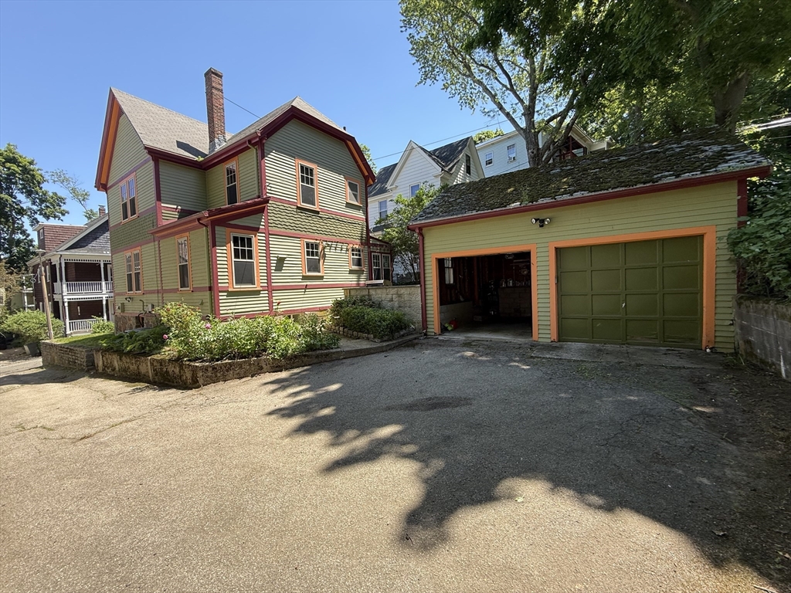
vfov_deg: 85.7
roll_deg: +2.2
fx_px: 320
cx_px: 396
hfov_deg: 102.1
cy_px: 296
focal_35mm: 14
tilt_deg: -1.9
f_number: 2.2
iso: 50
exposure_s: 1/321
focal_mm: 2.22
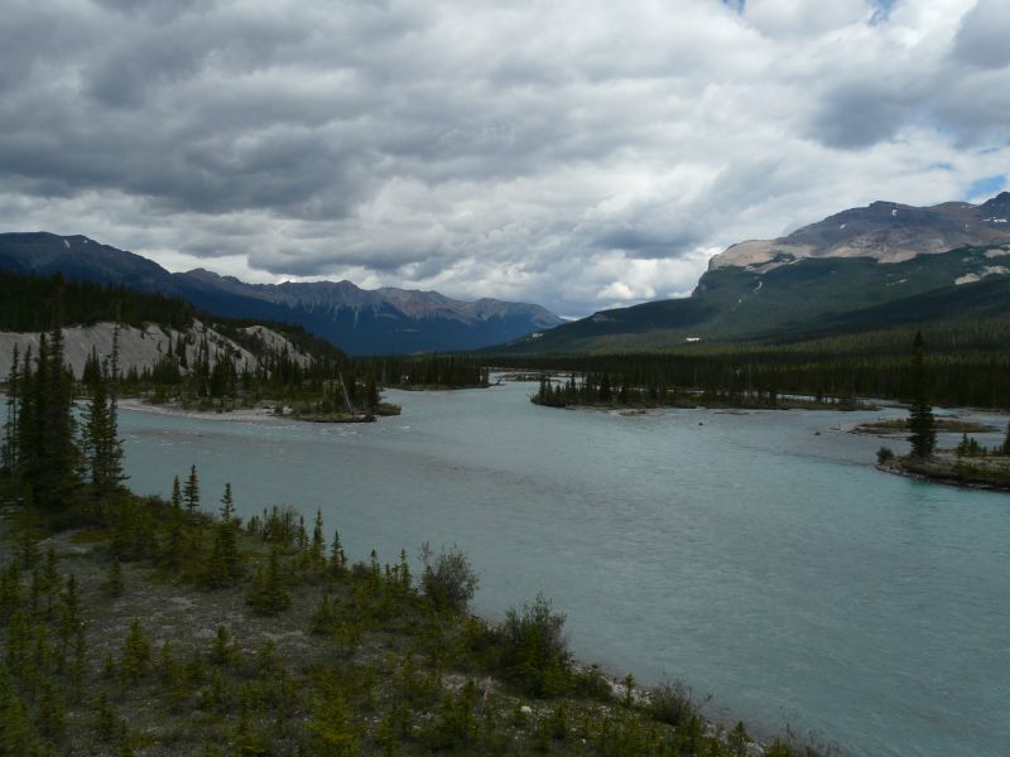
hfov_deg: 63.4
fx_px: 817
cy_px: 378
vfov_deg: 49.7
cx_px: 505
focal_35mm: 28
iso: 100
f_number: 6.3
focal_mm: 4.6
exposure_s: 1/400
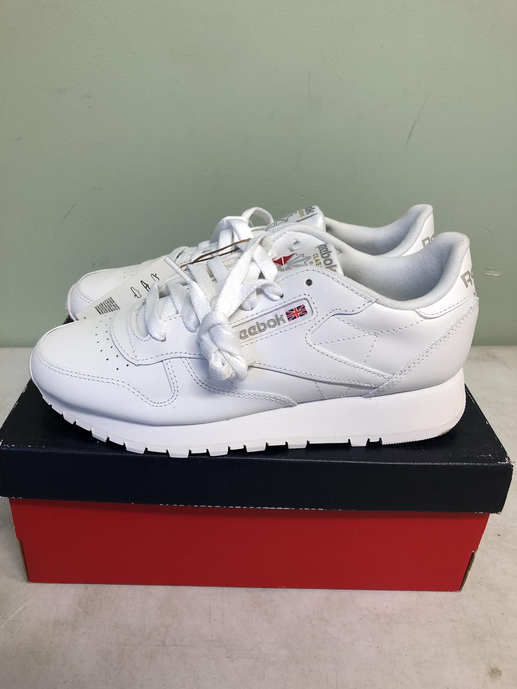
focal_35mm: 28
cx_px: 258
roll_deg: -1.4
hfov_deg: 49.7
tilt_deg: -28.4
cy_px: 344
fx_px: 558
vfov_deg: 63.4
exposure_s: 1/40
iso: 25
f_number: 1.8
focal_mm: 3.99
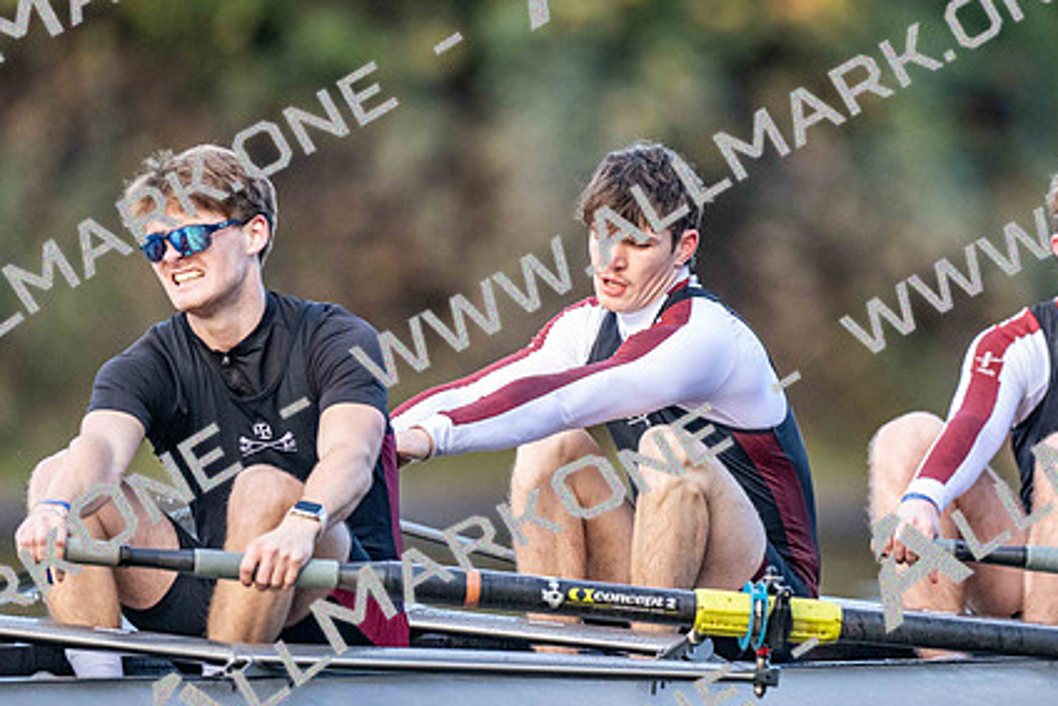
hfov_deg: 2.5
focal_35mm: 820
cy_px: 395
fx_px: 24106
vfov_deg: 1.7
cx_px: 659
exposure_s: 1/2500
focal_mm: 600
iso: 4000
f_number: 4
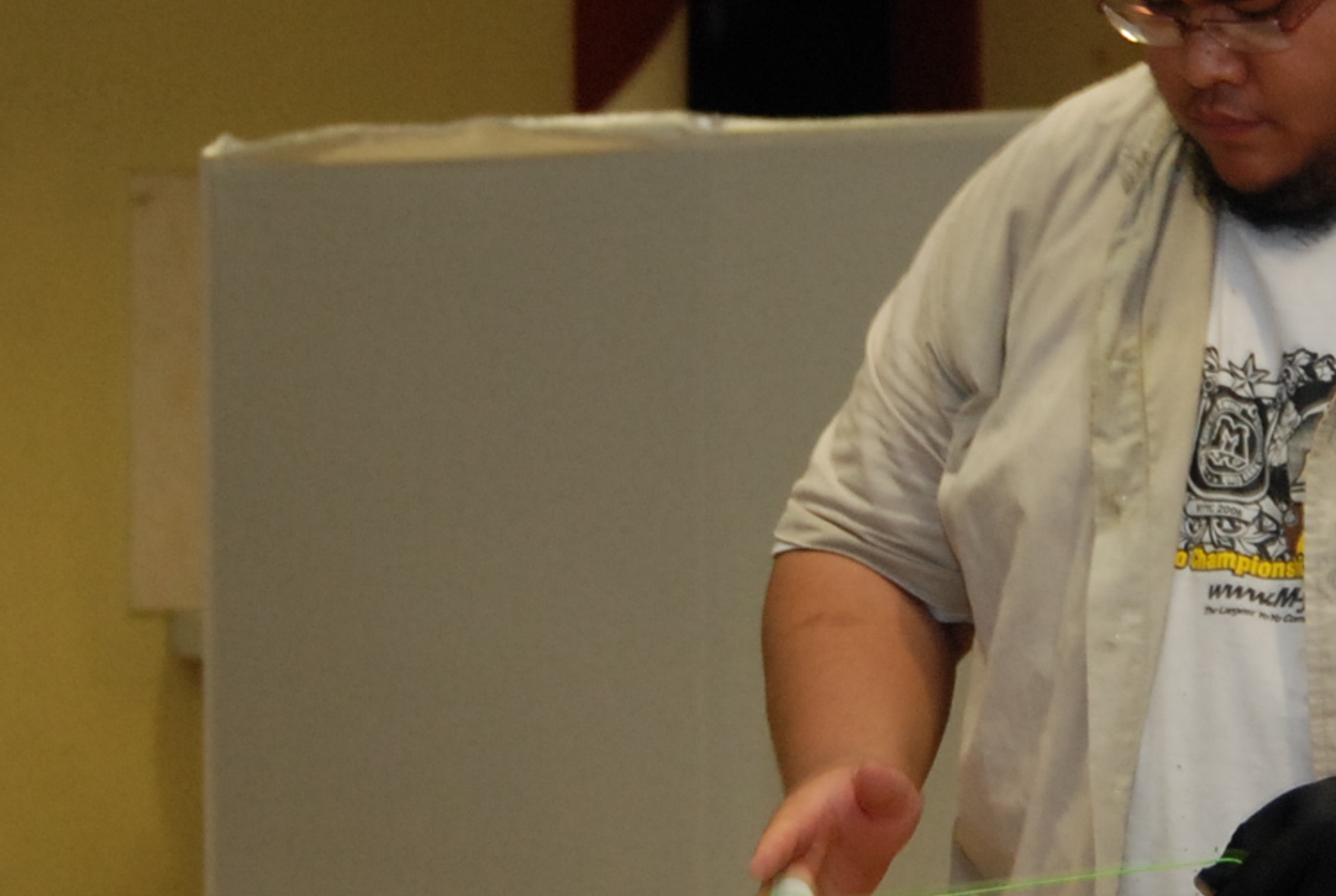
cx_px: 1118
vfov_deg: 9.1
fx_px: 5652
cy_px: 530
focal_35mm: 152
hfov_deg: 13.4
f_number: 2.8
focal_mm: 32
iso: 500
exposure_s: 1/80
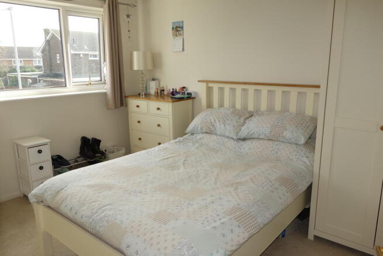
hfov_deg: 65.5
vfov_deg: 46.4
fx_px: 298
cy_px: 128
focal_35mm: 28
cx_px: 192
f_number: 4
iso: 125
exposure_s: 1/100
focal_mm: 10.4
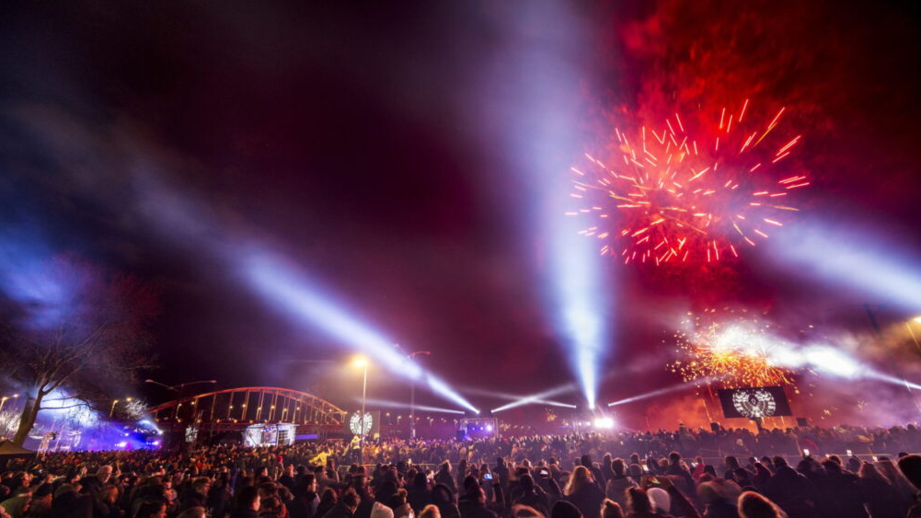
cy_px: 292
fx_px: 366
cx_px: 460
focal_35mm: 15
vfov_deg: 70.2
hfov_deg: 103.0
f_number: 4
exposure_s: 1/4
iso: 640
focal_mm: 14
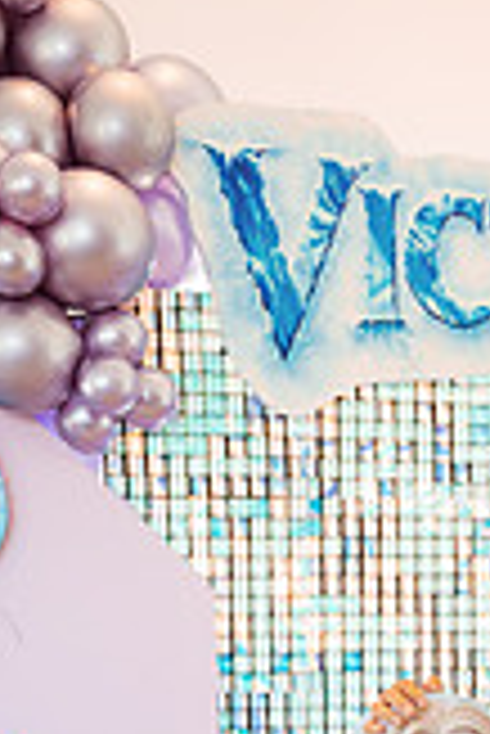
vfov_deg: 23.2
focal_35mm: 80
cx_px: 598
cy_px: 878
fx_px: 1630
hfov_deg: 16.4
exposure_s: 1/160
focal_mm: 29
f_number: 2.8
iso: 640
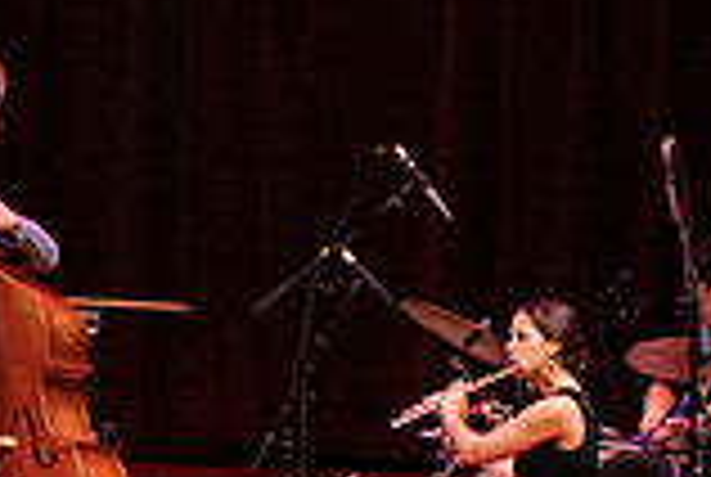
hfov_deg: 3.7
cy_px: 295
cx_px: -216
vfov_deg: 2.5
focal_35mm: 549
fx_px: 10863
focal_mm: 150
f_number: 8
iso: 3200
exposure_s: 1/400
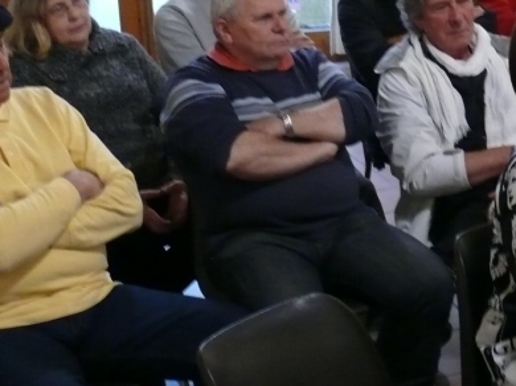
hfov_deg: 20.3
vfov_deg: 16.0
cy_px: 89
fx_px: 1371
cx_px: 572
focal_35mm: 92
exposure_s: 1/25
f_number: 2.8
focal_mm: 7.4
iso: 400
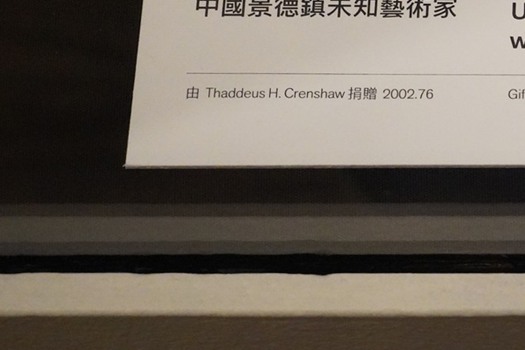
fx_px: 2582
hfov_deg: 11.2
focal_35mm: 177
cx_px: 751
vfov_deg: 7.7
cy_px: -92
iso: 10000
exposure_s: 1/100
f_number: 5.6
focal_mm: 59
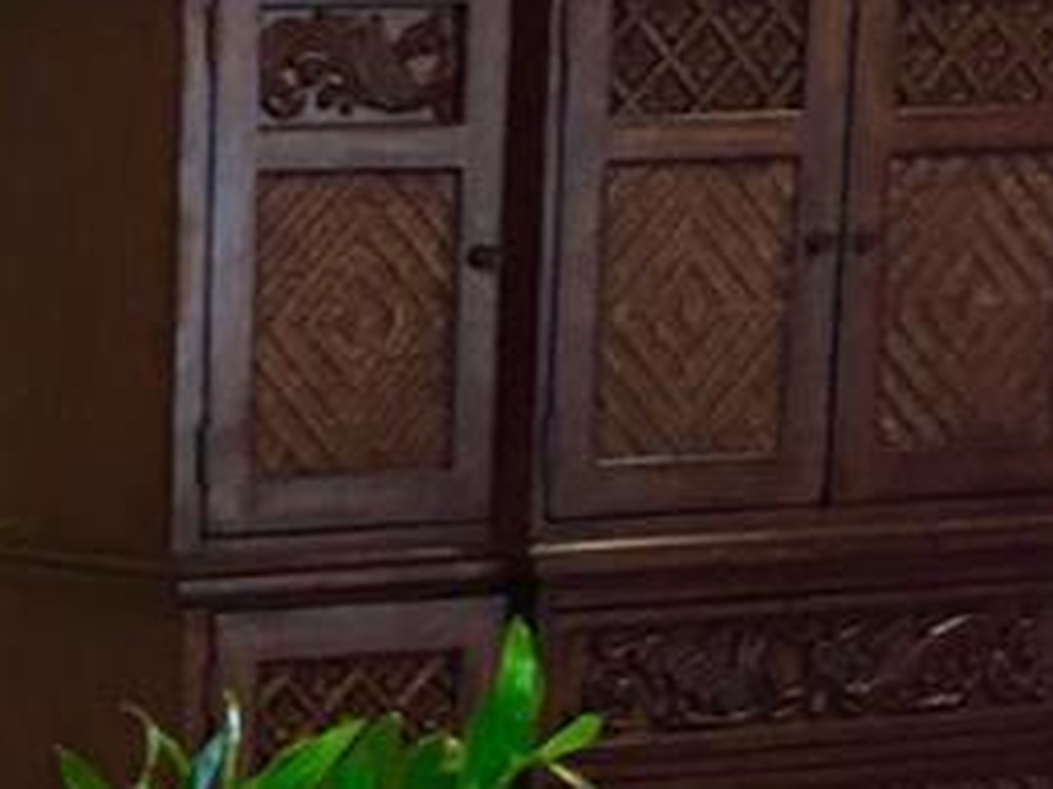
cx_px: -663
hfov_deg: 11.2
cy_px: 1436
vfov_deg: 8.5
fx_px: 5108
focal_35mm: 168
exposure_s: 1/30
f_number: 2.2
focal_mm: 4.15
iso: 80
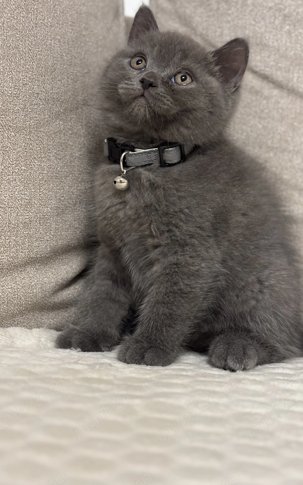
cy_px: 240
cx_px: 156
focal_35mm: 56
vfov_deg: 36.3
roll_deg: -4.8
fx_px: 740
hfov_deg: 23.1
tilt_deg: -4.2
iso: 250
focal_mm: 5.96
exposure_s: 1/25
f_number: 1.6
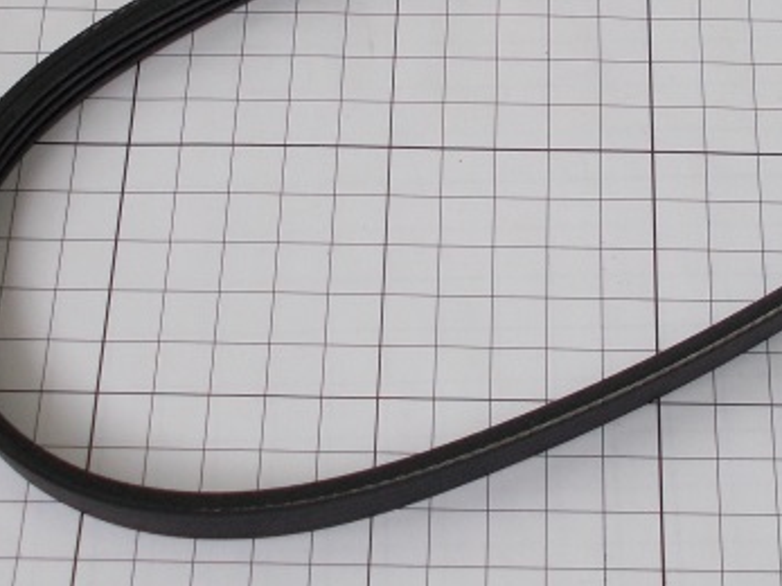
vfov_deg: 29.3
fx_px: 1084
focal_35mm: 48
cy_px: 90
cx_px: 608
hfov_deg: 38.4
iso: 80
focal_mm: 4.6
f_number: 3.2
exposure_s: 1/50
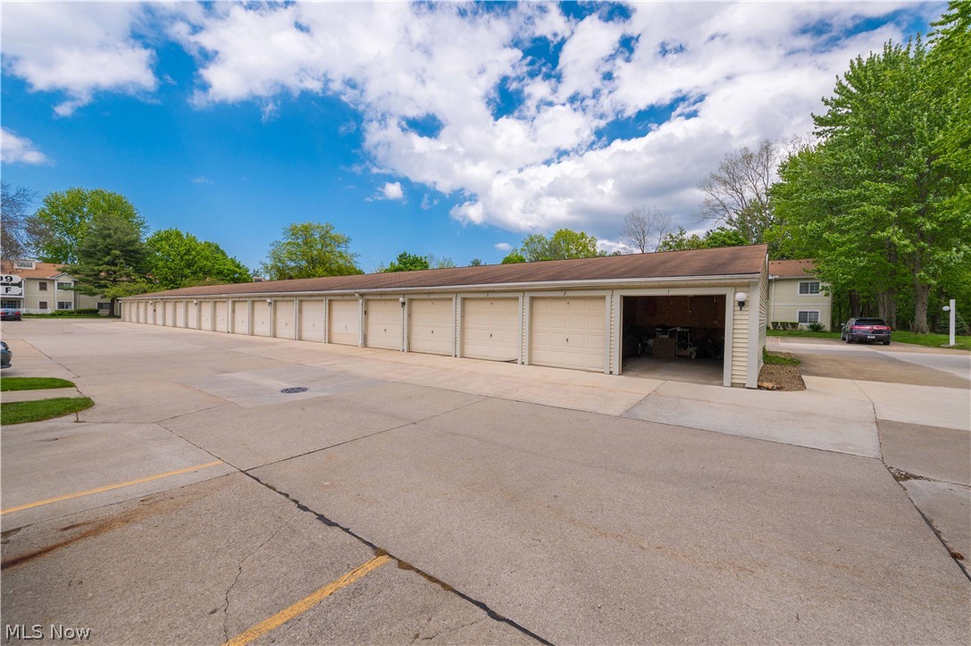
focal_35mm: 14
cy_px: 323
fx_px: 377
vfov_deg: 81.1
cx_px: 486
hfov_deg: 104.3
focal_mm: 14
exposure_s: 1/800
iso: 200
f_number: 9
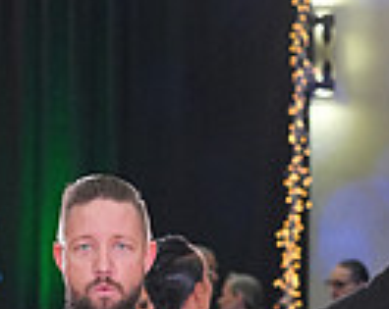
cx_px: -108
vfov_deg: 4.3
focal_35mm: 351
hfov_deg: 5.5
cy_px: 612
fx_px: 4032
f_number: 5
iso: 2500
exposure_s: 1/200
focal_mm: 85
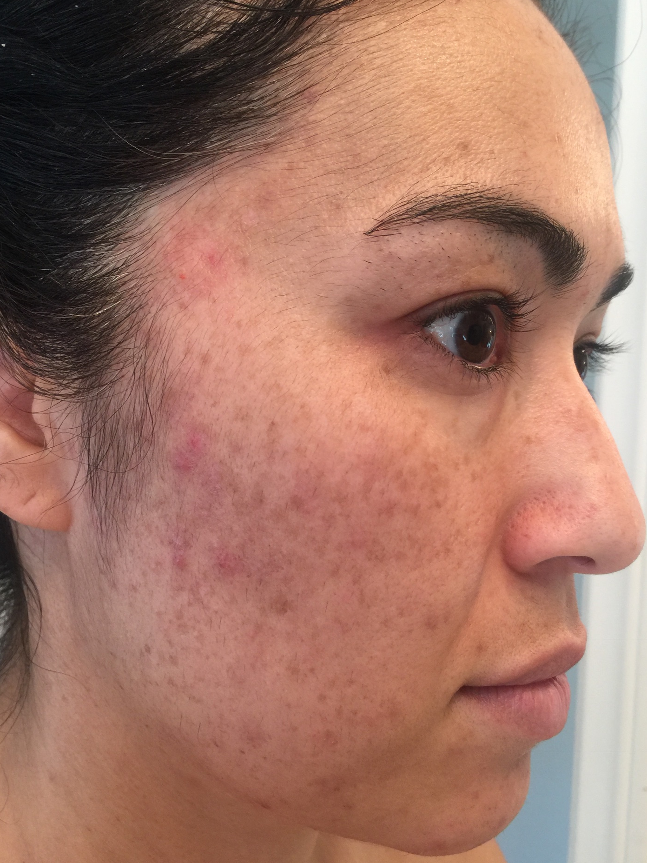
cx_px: 340
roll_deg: -3.1
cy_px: 445
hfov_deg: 44.1
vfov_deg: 56.8
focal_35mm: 32
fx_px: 797
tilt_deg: +0.7
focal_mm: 4.15
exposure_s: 1/30
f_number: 2.2
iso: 40
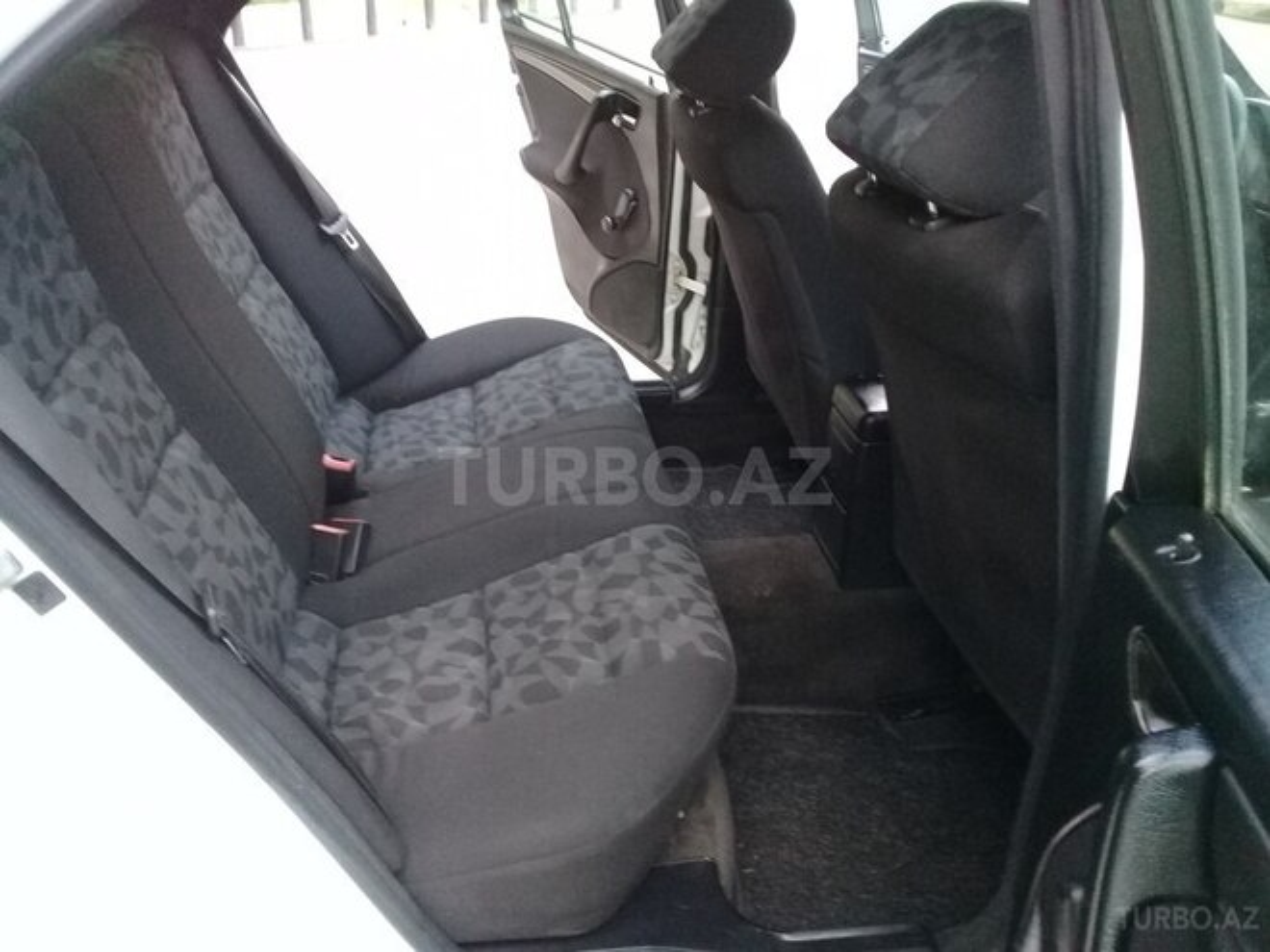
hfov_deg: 58.4
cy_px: 476
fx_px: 1137
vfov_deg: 45.4
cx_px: 635
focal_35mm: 31
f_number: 2.2
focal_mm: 3.3
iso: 200
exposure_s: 1/30
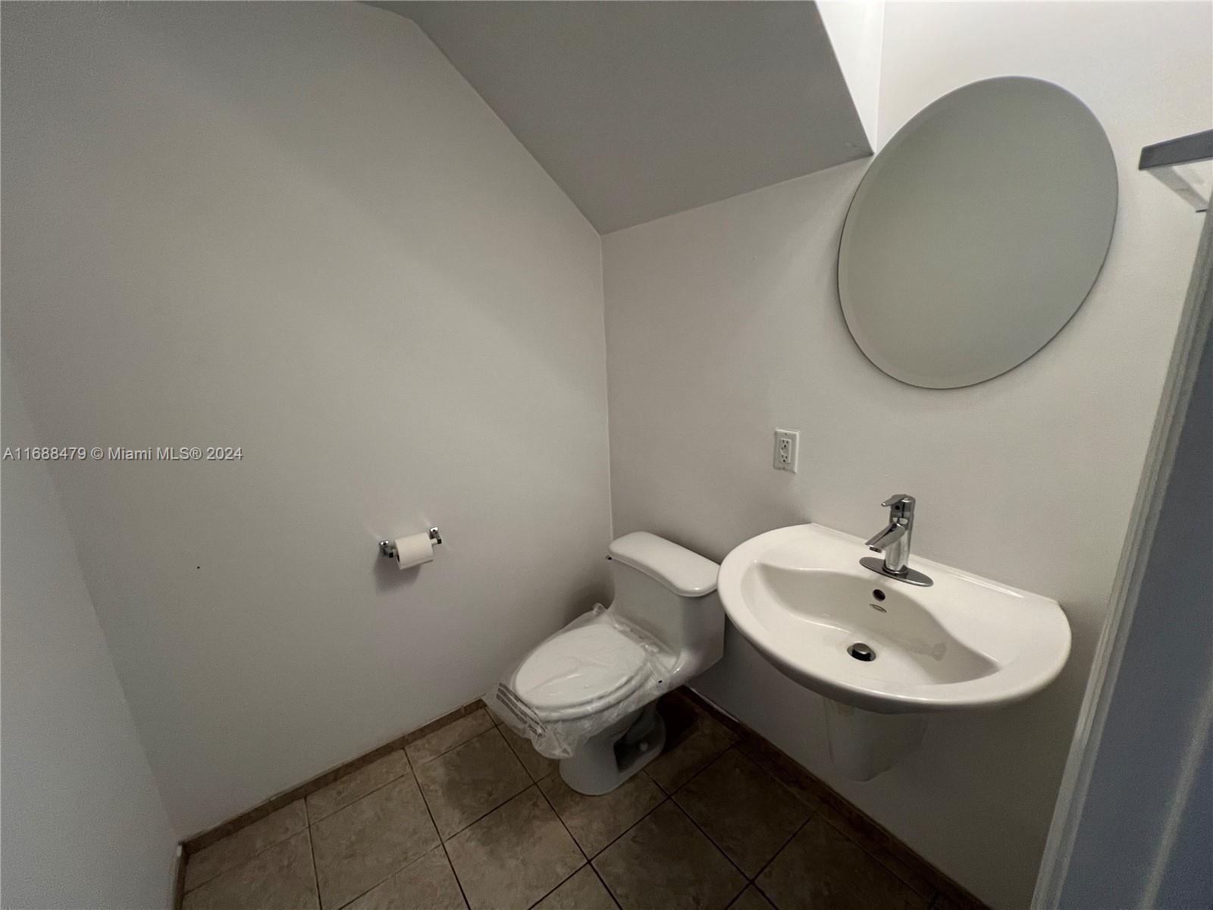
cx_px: 606
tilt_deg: -14.9
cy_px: 455
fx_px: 456
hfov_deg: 106.2
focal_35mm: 13
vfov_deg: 89.9
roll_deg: +2.5
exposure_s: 1/120
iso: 200
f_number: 1.8
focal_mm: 1.57
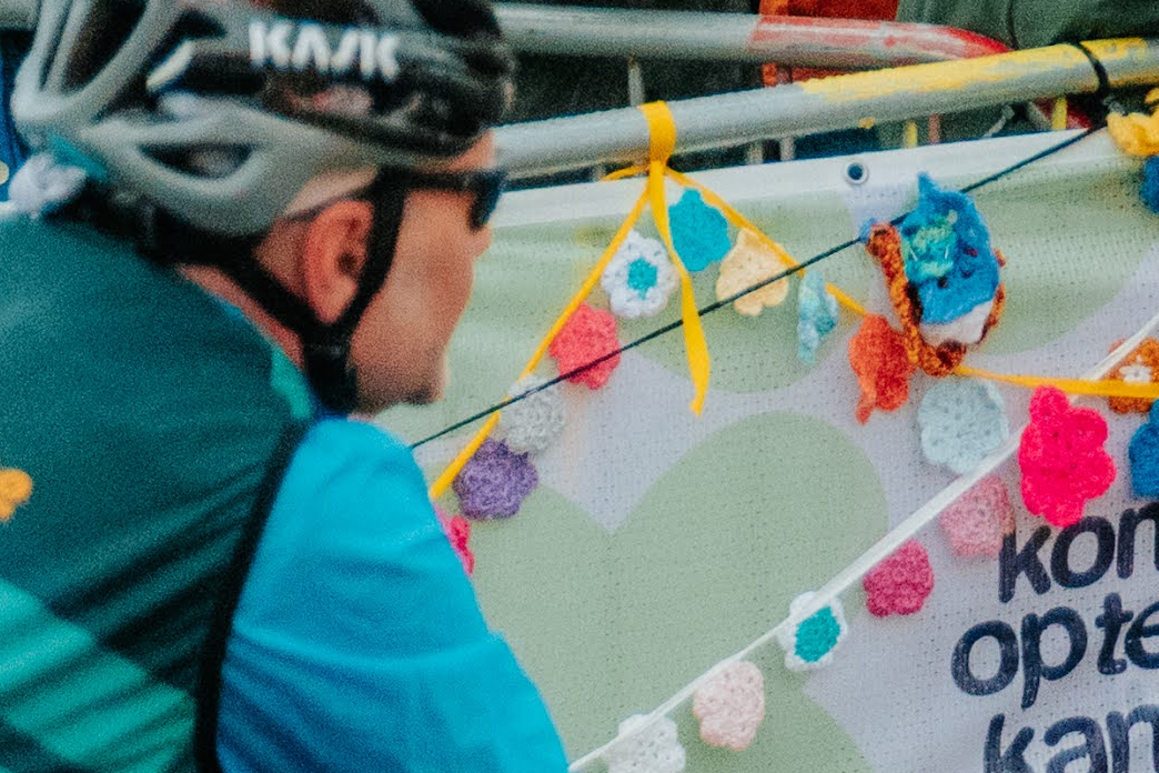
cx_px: 3686
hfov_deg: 5.4
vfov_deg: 3.8
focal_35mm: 358
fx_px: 11525
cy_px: -670
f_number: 2.8
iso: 1250
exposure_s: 1/1250
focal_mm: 52
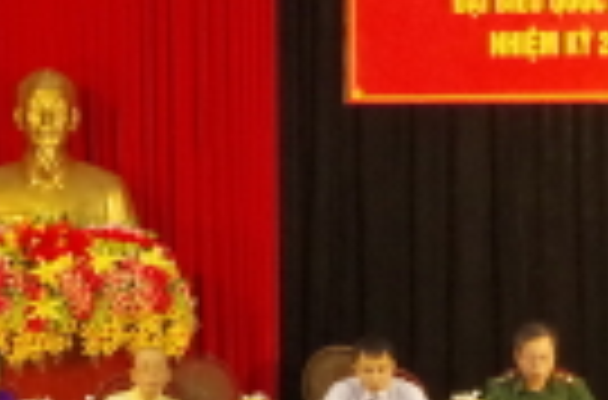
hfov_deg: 9.4
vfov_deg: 6.2
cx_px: 297
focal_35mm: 220
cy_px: 247
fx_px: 3703
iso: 3200
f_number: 9
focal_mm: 36
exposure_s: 1/20
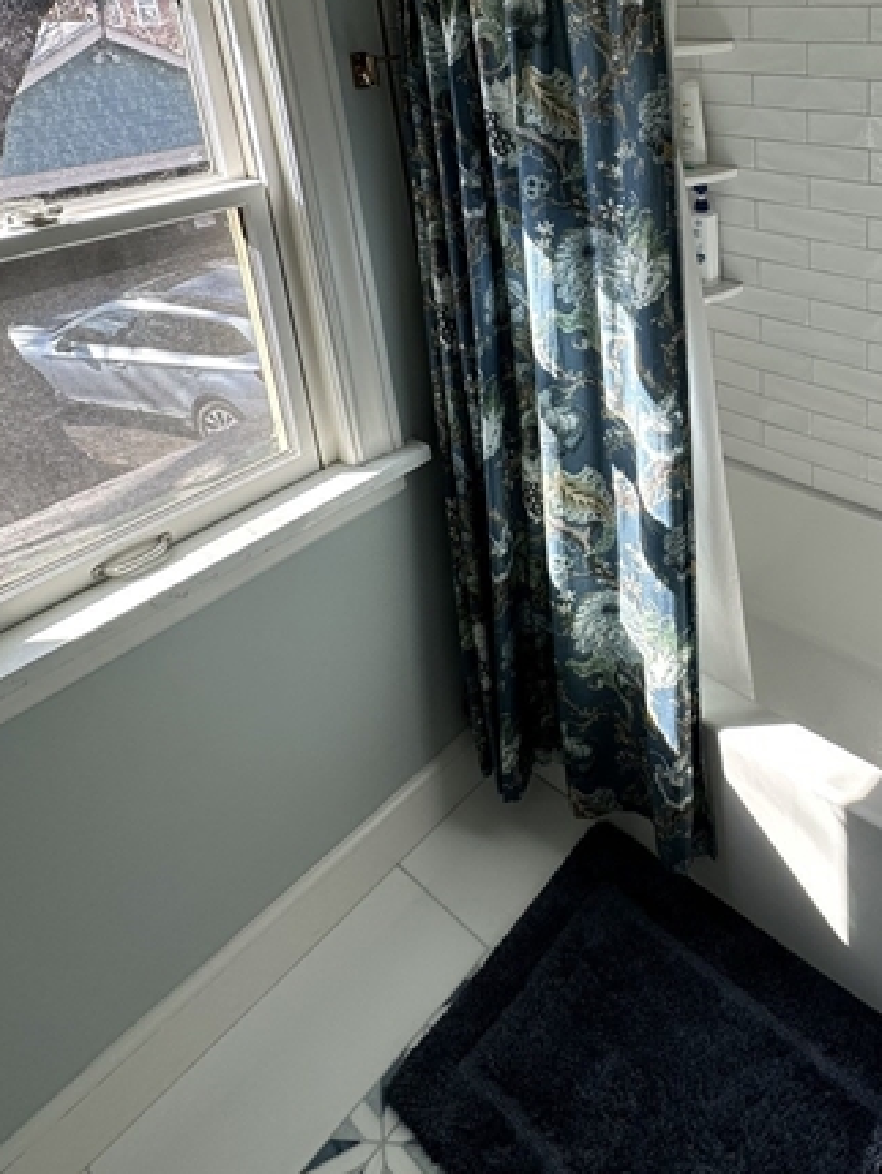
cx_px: 729
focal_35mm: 25
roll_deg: +0.8
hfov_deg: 50.9
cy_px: 227
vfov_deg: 63.1
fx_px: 848
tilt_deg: -16.2
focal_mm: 2.22
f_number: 2.2
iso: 40
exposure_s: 1/99
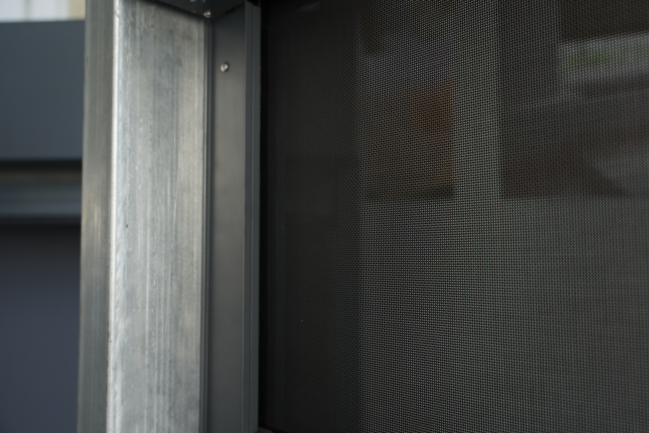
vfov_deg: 41.1
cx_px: 324
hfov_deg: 58.7
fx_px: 577
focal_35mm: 32
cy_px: 216
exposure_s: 1/60
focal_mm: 32
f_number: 4
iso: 640
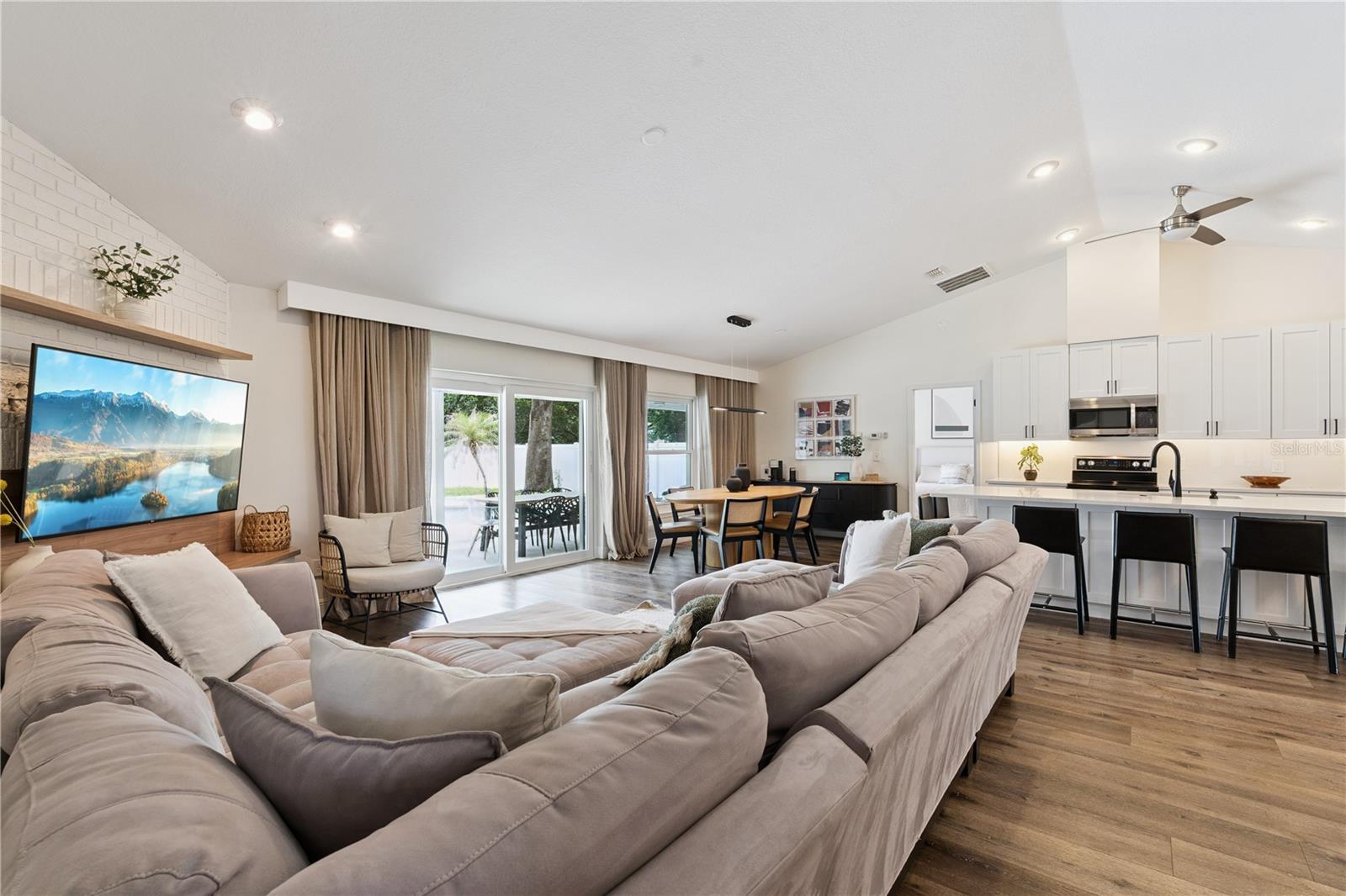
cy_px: 448
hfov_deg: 95.0
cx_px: 673
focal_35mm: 16
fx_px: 617
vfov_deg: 72.0
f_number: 10
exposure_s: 1/10
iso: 640
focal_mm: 16.5
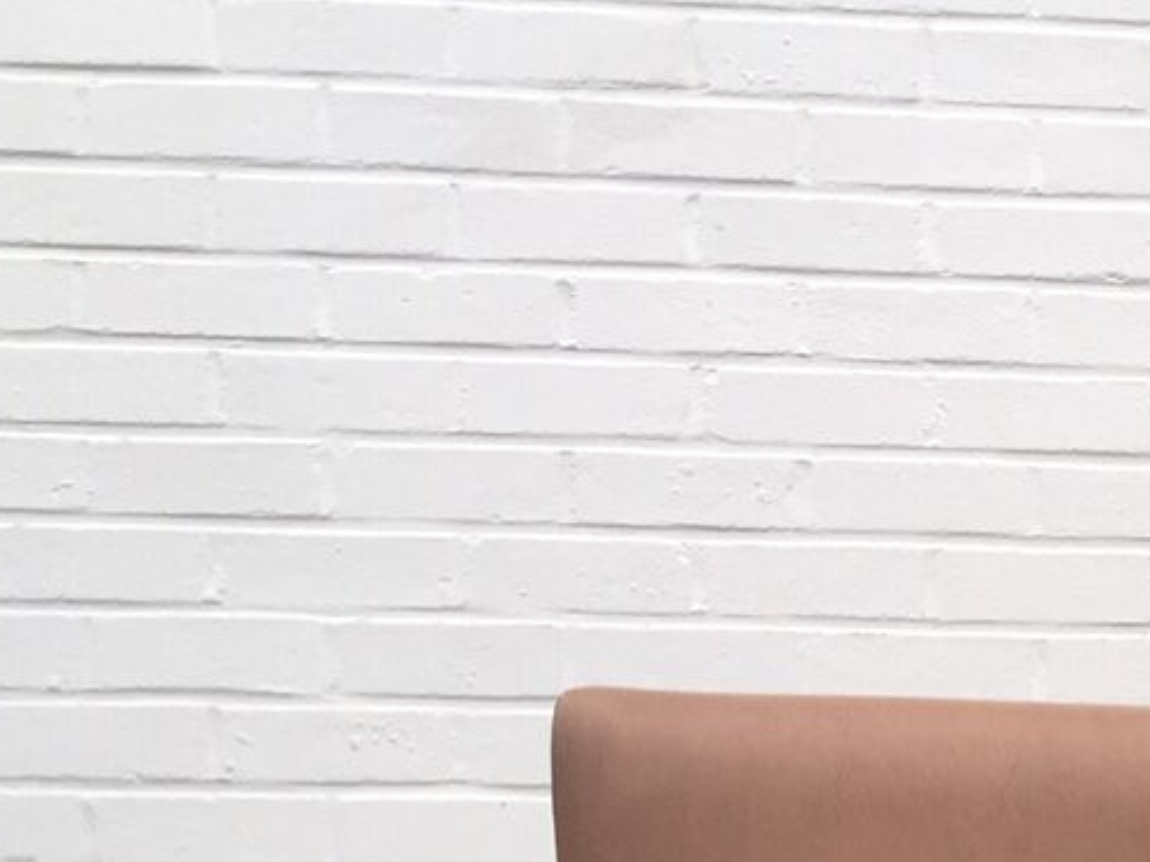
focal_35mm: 97
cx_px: 1815
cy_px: 1342
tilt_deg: +0.3
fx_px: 3222
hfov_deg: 17.7
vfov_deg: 14.1
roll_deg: -0.4
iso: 32
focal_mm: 4.15
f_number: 2.2
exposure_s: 1/115
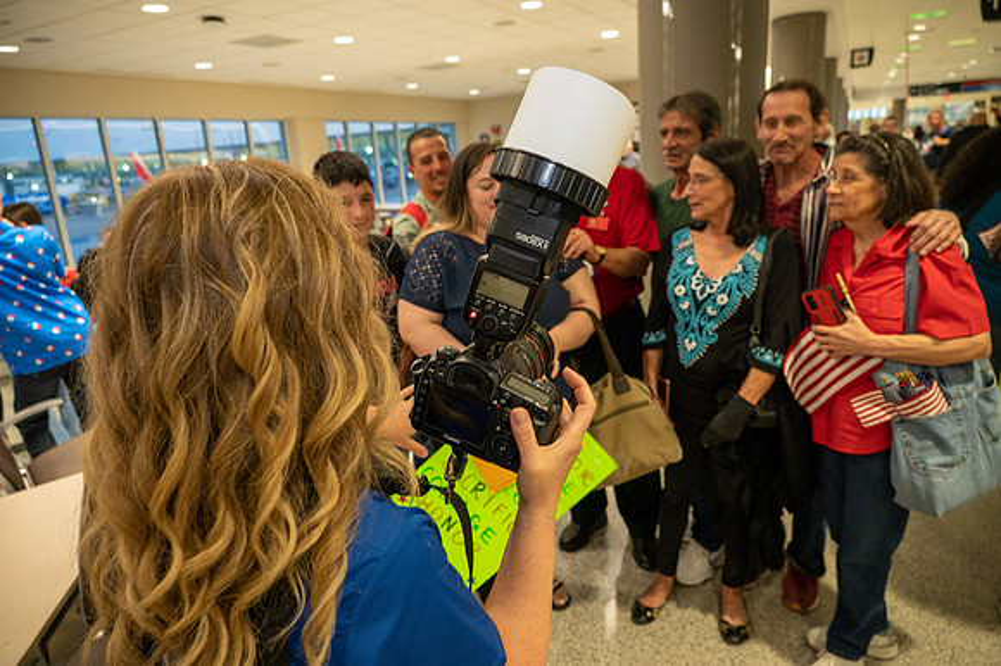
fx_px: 667
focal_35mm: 24
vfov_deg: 53.1
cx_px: 500
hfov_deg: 73.8
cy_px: 333
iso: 2500
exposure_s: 1/60
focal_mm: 24
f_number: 4.5
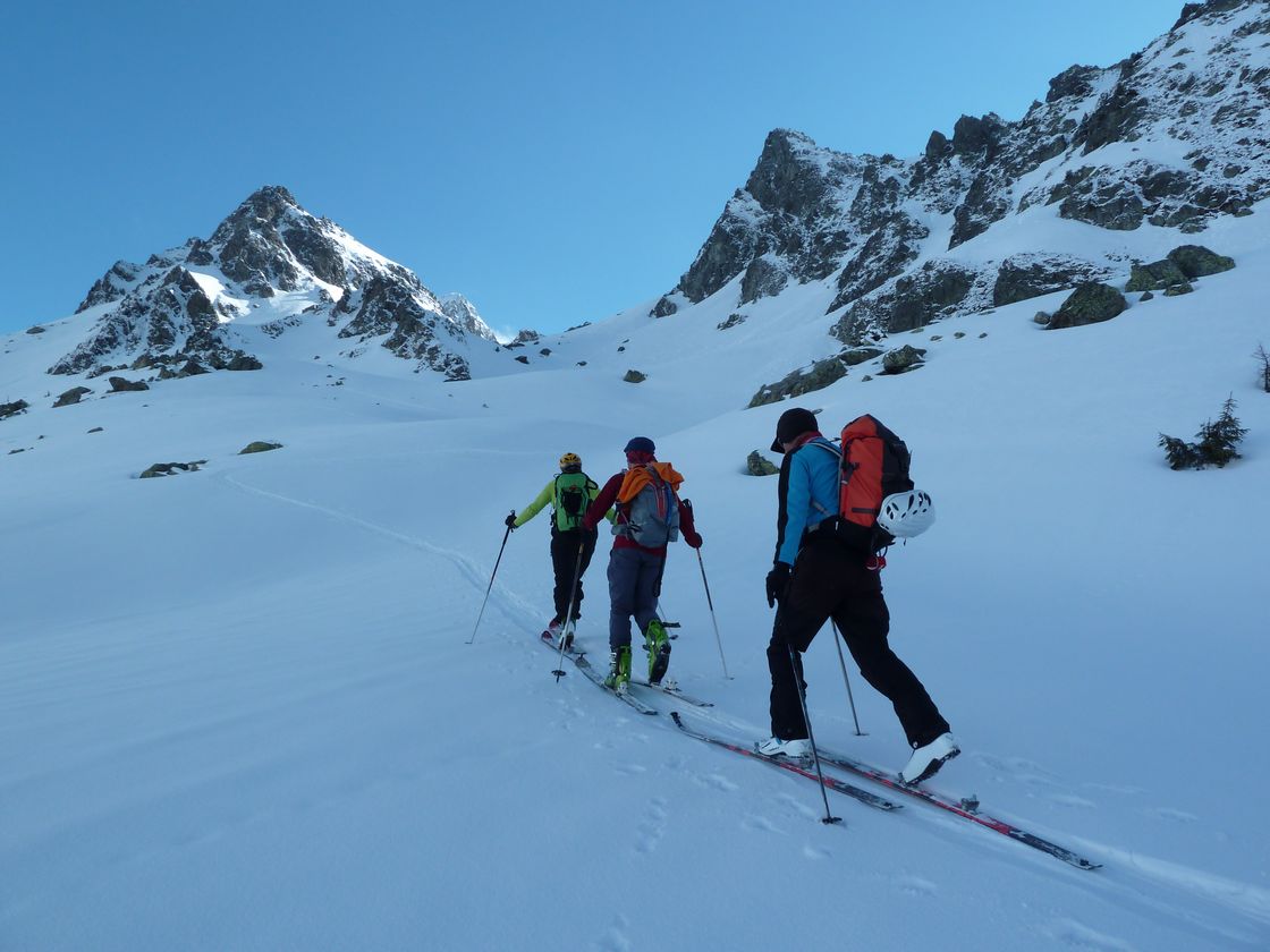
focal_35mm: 25
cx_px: 635
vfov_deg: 54.9
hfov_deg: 69.4
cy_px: 476
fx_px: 917
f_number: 4.5
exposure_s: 1/400
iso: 80
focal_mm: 4.1
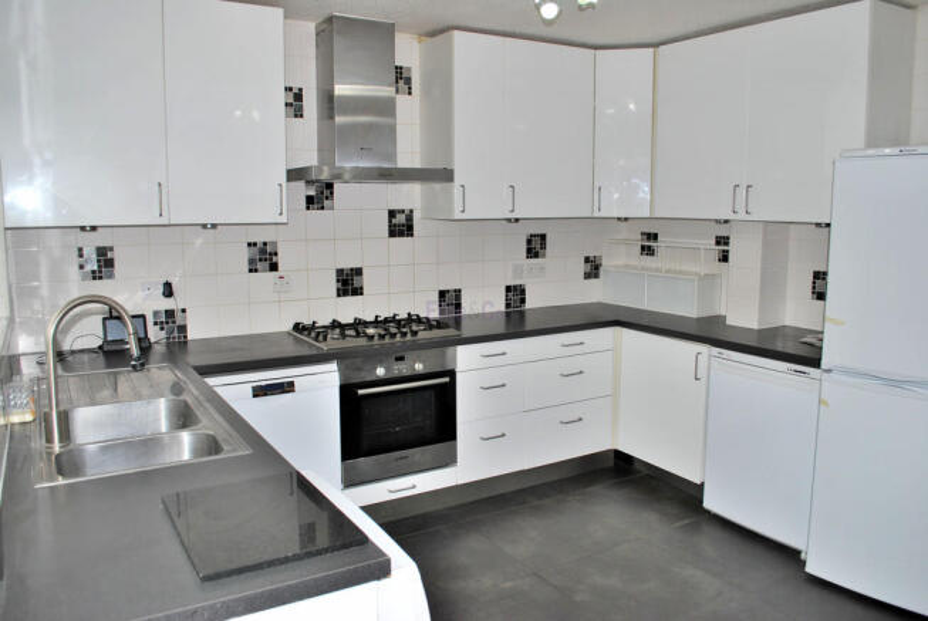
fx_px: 697
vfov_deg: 48.0
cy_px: 310
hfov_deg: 67.3
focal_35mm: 27
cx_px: 464
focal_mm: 18
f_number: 5.6
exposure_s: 1/50
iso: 100
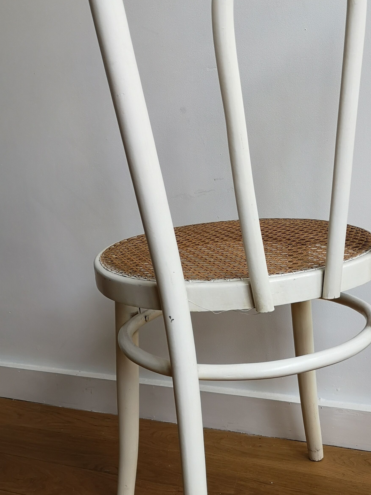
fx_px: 657
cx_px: 261
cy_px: 257
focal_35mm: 46
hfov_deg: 31.2
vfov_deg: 41.2
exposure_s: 1/120
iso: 50
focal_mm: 3.95
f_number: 1.8
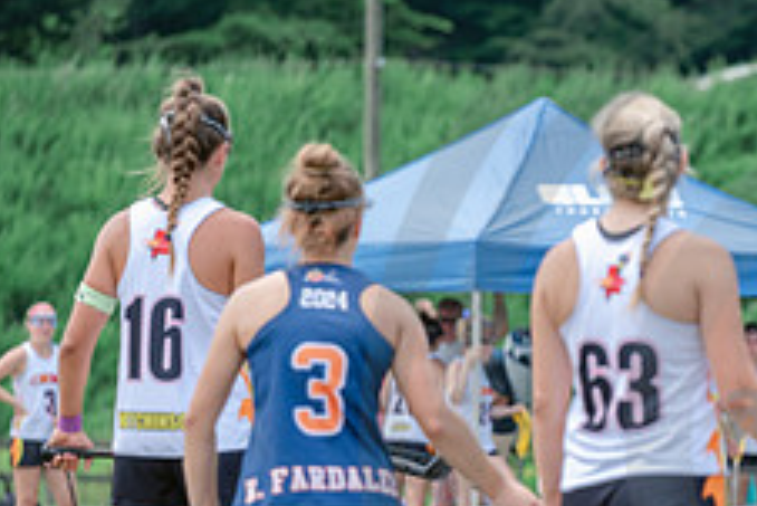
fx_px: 11909
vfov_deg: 2.4
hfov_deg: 3.6
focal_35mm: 566
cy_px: 510
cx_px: 919
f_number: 4.5
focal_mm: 200
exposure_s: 1/1250
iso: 400
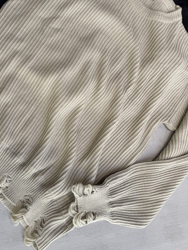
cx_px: 56
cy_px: 90
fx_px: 253
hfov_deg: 40.0
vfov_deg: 51.9
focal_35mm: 35
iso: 64
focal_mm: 6.76
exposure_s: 1/156
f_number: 1.78
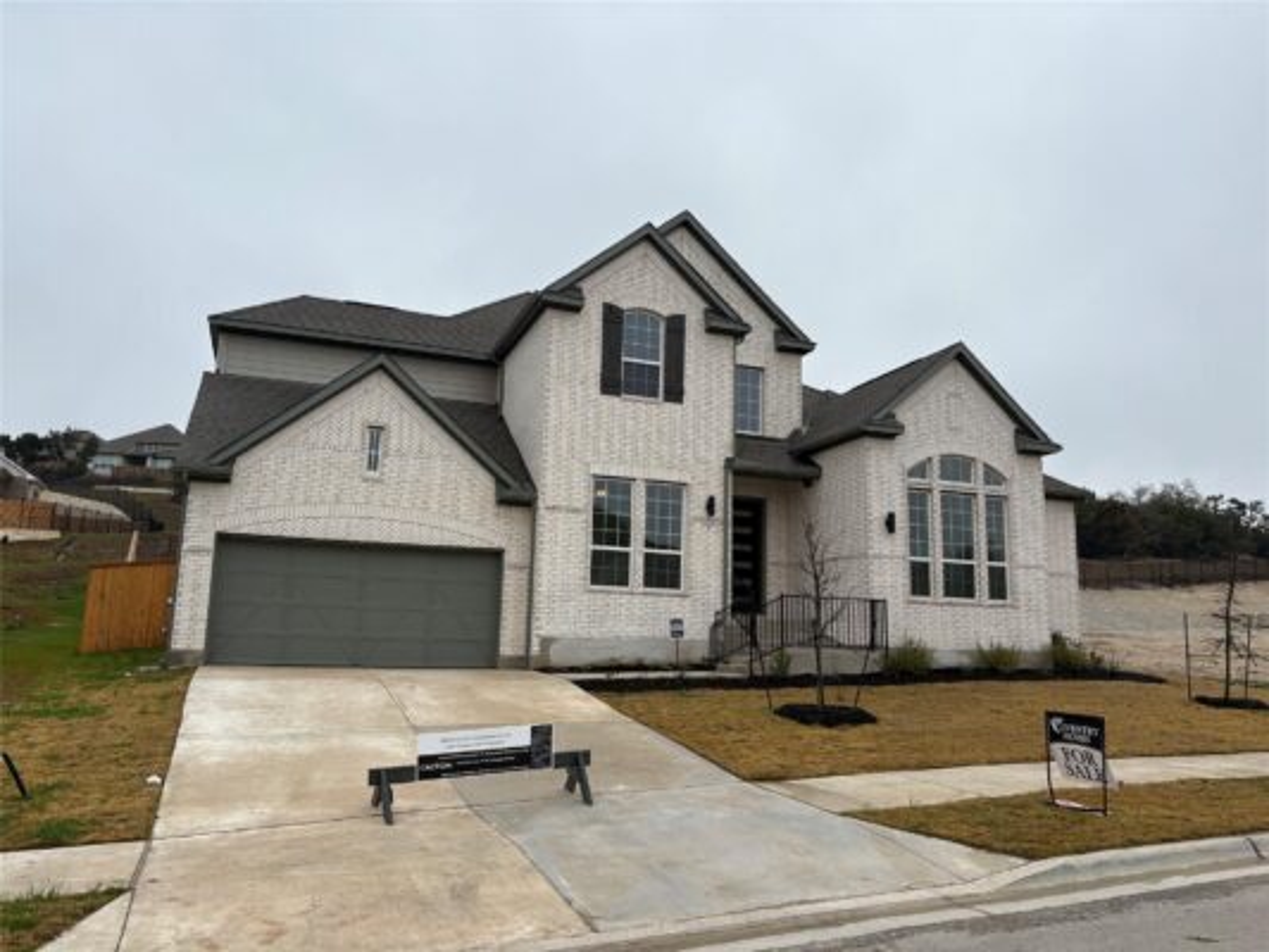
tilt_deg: +12.1
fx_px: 953
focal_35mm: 26
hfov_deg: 67.3
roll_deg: -0.3
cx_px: 634
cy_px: 476
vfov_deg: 53.1
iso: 50
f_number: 1.6
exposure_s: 1/1706
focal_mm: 5.96
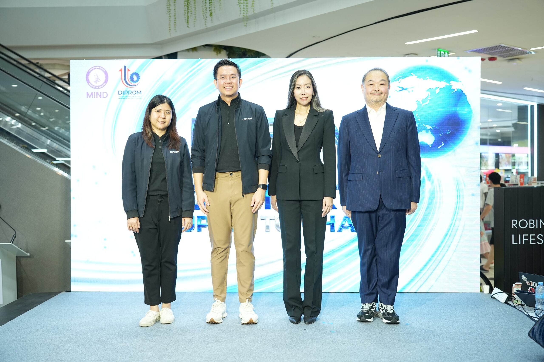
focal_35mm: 39
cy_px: 181
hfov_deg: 49.6
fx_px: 589
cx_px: 272
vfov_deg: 34.2
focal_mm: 39
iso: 1000
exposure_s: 1/200
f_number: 2.5
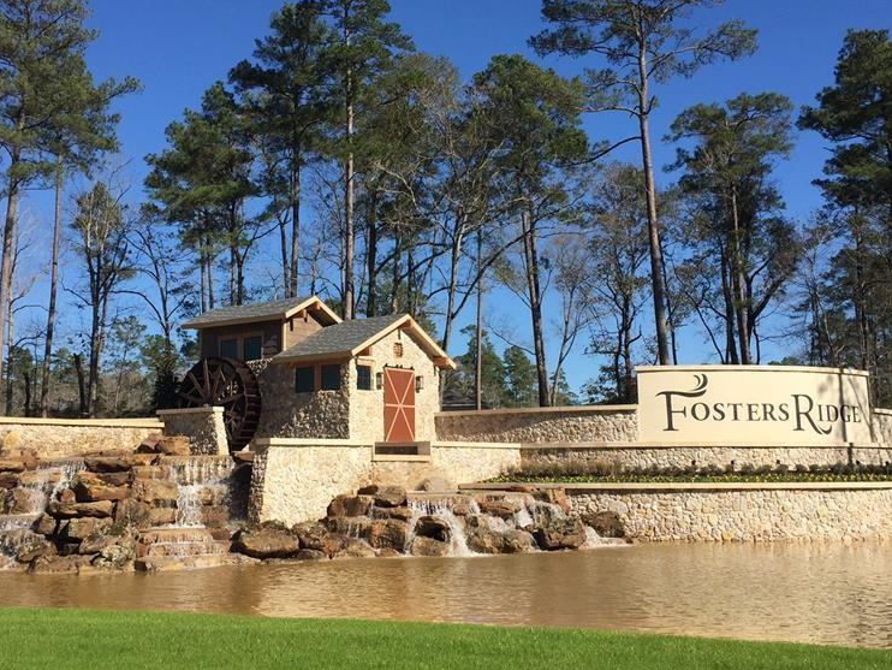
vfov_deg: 35.9
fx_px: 1031
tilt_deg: +10.1
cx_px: 424
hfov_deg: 46.8
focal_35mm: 40
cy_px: 287
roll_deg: +1.0
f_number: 2.2
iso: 32
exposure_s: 1/2198
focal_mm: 4.15
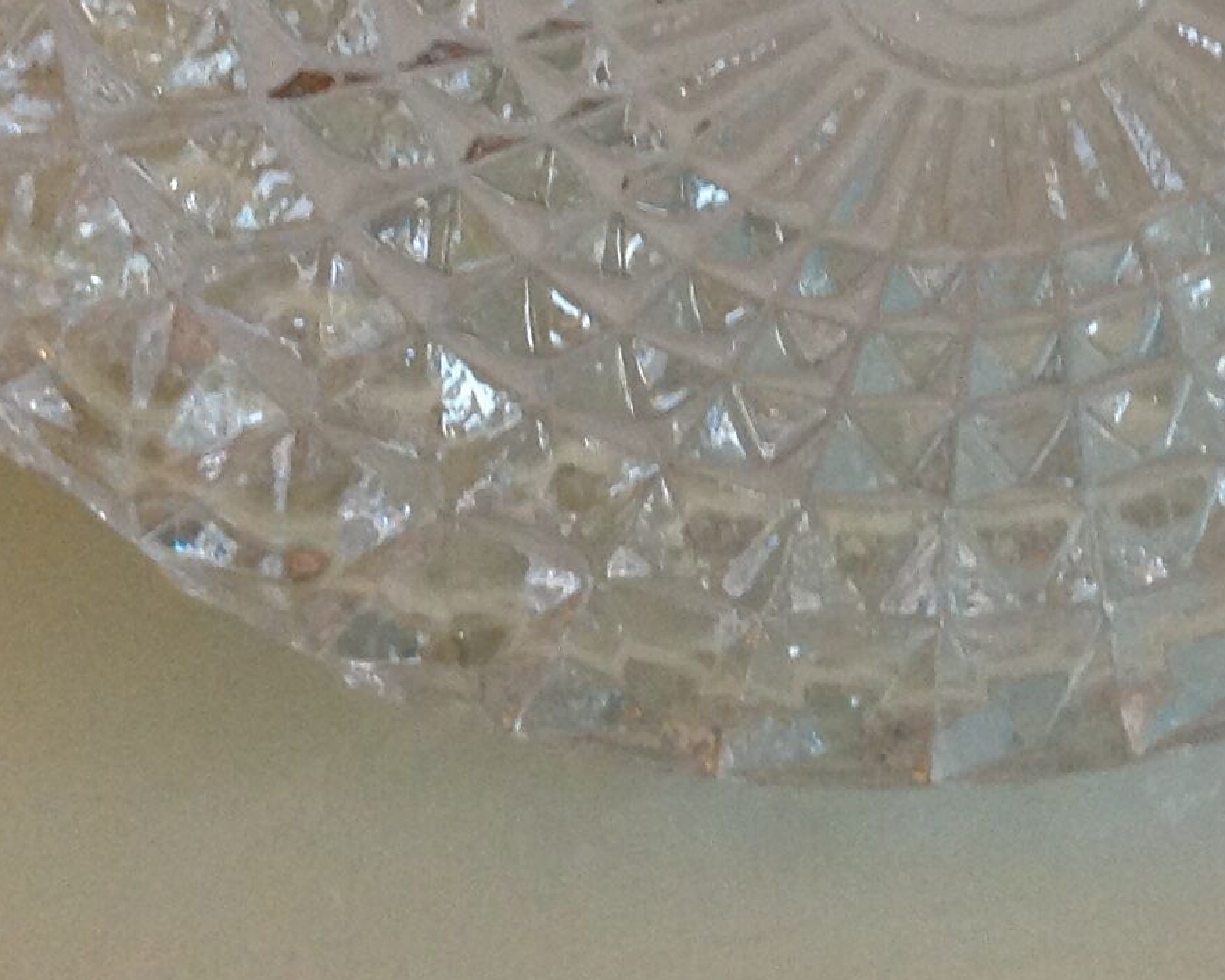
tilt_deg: -27.2
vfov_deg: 14.8
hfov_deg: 19.0
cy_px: -244
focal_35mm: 100
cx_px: 978
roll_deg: -2.5
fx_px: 3625
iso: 200
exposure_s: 1/15
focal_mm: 4.28
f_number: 2.4
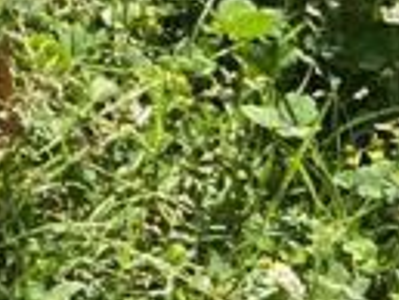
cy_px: -424
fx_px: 2654
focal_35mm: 230
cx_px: -928
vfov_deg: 6.2
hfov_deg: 7.3
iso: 16
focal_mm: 3
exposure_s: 1/1144
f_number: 1.8
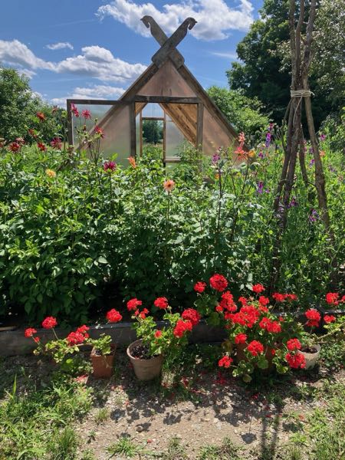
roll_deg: -0.9
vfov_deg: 63.4
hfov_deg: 49.7
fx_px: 372
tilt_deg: -12.7
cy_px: 230
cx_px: 172
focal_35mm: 28
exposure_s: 1/1056
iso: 32
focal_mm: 3.99
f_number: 1.8
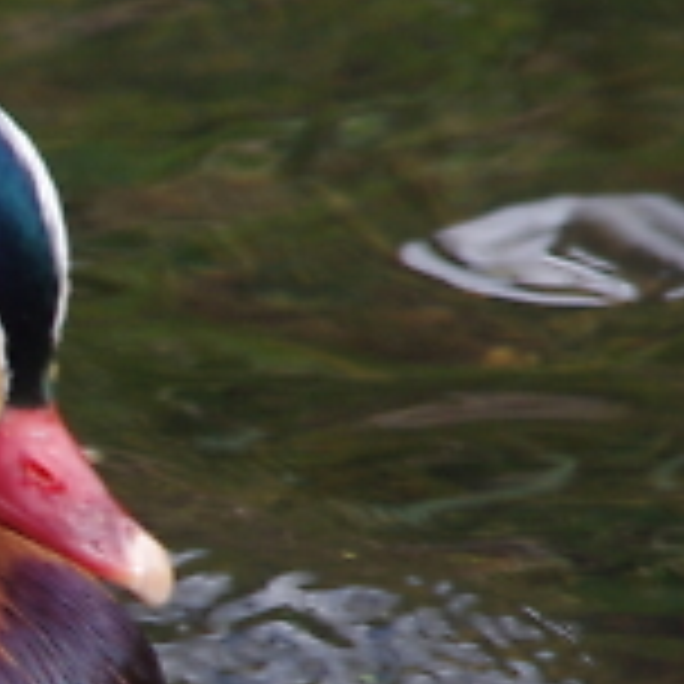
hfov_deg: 0.4
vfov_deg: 0.4
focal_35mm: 4180
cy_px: 612
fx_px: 93446
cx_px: -536
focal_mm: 500
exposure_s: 1/125
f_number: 6.3
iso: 400
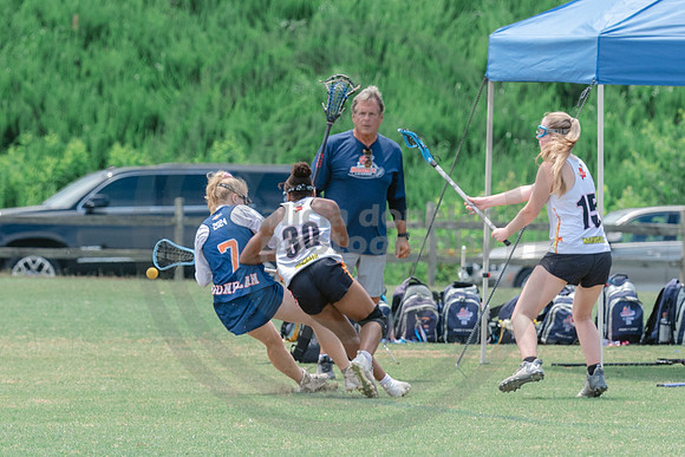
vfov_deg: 2.4
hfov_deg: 3.6
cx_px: 172
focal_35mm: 567
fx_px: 10783
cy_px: 299
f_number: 5
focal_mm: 200
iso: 400
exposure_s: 1/1600
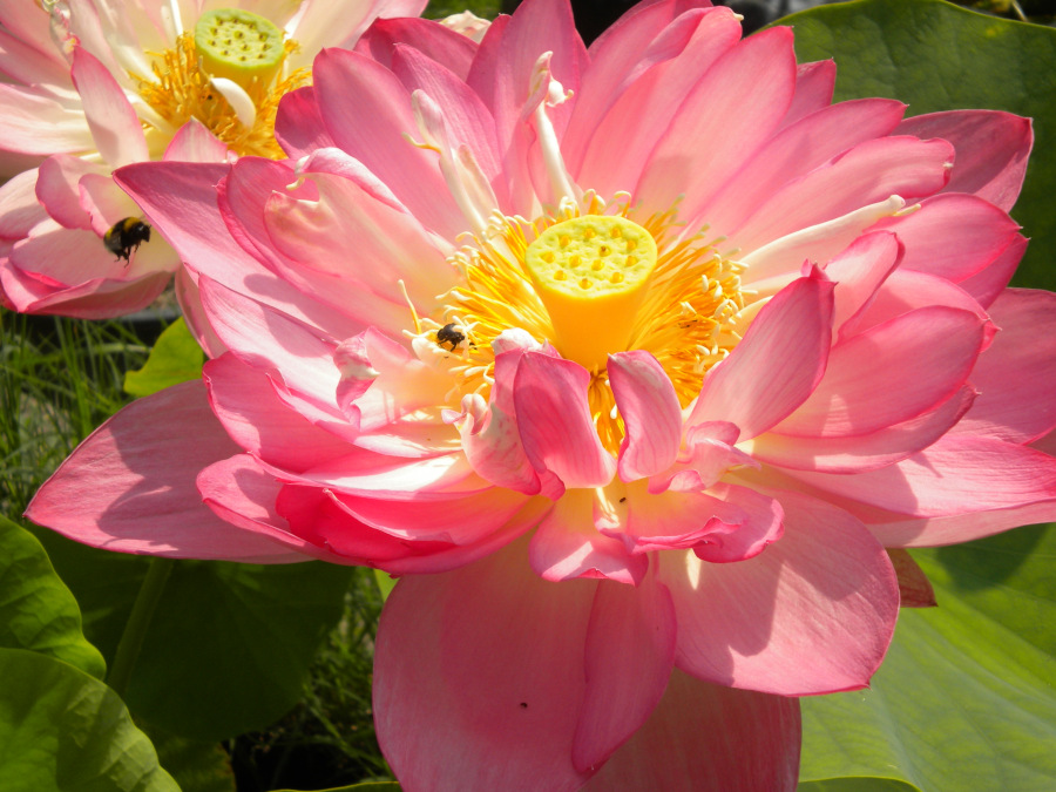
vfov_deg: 21.6
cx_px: 528
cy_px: 396
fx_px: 2074
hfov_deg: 28.6
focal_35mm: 68
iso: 80
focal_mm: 12.3
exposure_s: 1/408
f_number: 6.5
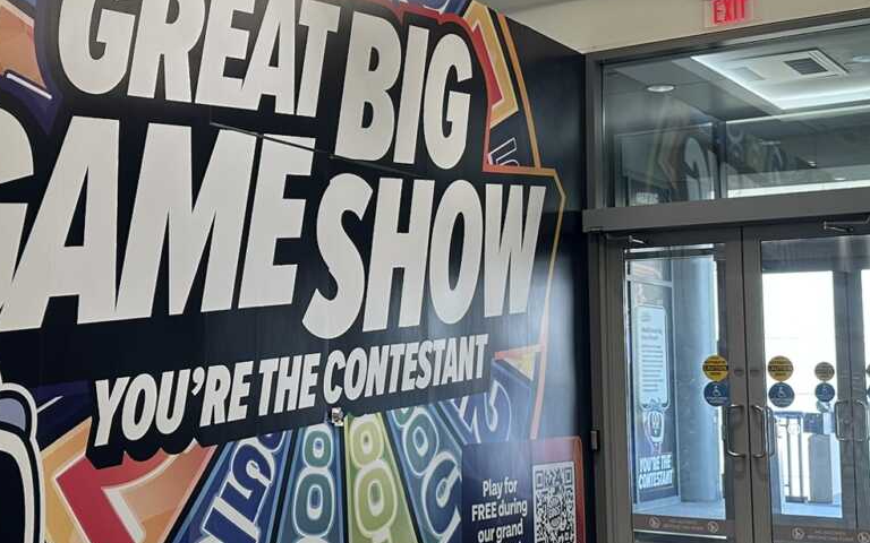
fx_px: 1257
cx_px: 327
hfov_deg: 38.0
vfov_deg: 24.4
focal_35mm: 53
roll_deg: +0.3
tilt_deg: +4.6
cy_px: 252
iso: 160
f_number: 1.78
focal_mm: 6.86
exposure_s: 1/120
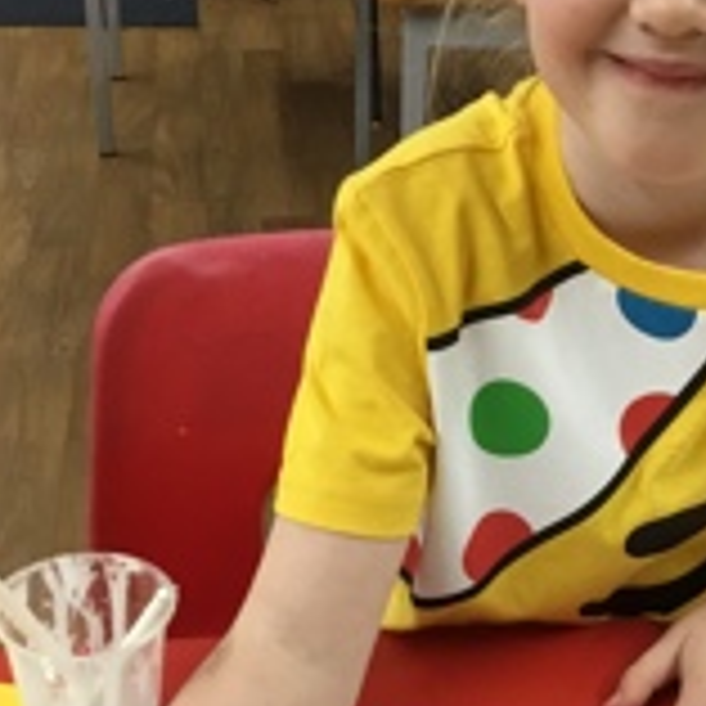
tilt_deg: -29.0
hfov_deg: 24.4
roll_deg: -1.8
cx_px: 508
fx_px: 1615
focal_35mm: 70
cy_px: 441
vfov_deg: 24.6
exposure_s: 1/33
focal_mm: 3.3
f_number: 2.4
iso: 50
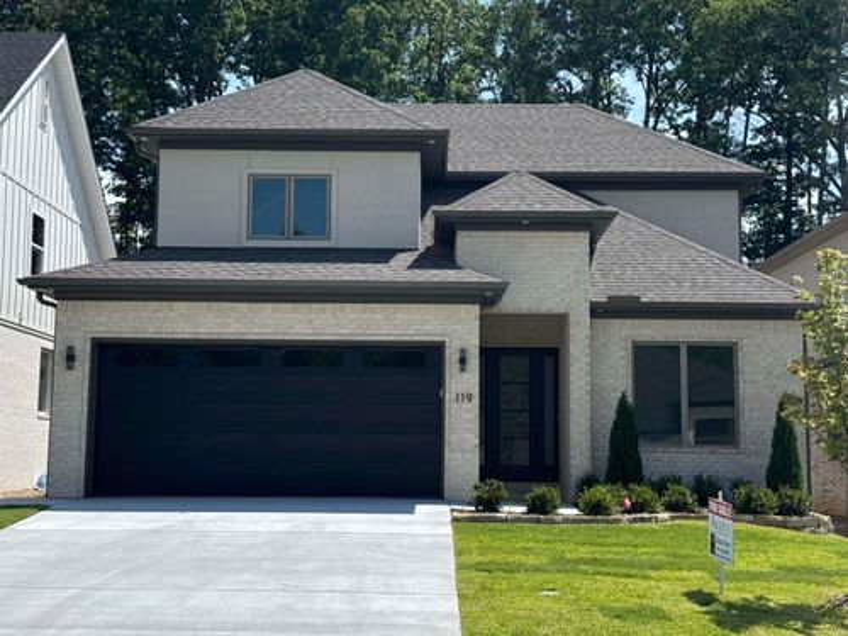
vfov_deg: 30.3
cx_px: 424
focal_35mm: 48
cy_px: 318
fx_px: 1176
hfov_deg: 39.7
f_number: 1.78
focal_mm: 6.76
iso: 64
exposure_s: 1/4310
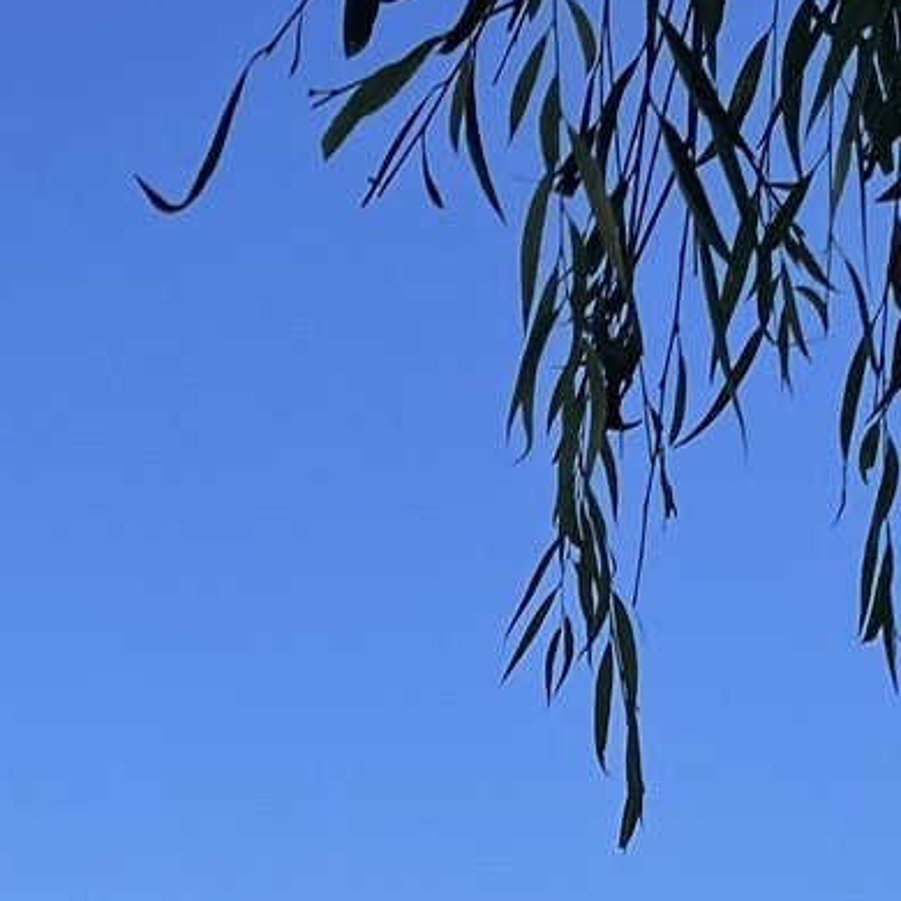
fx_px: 3475
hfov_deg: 14.7
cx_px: 254
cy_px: 1626
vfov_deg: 13.3
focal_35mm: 118
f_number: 1.6
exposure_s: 1/3401
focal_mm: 4.2
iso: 32
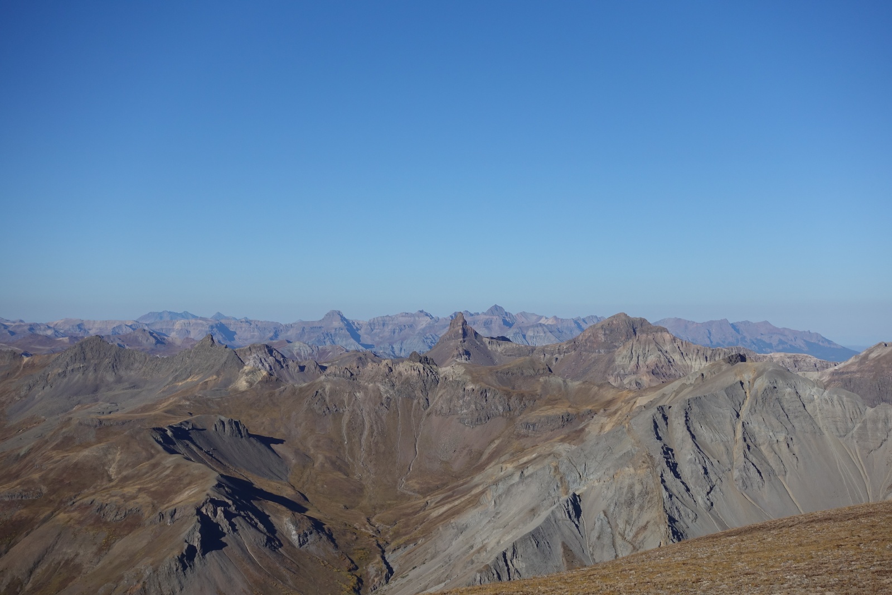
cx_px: 446
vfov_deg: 19.4
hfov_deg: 28.8
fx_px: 1734
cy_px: 298
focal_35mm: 70
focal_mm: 25.7
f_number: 5.6
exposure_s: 1/125
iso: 125
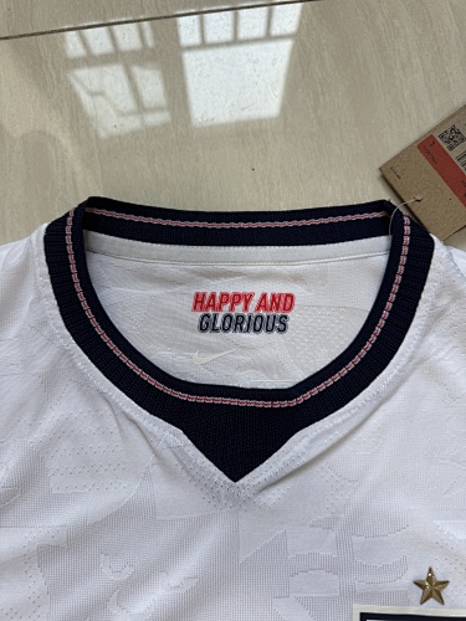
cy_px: 310
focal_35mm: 24
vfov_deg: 71.6
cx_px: 233
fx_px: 431
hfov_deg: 56.8
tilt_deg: -80.6
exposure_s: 1/121
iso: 125
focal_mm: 6.76
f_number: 1.78
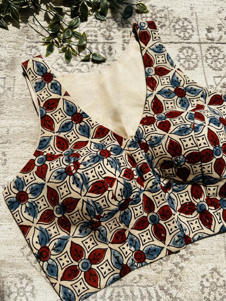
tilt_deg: -78.4
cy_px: 150
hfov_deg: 56.8
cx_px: 113
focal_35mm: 24
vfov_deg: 71.6
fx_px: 209
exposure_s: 1/8197
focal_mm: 6.86
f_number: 1.78
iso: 80
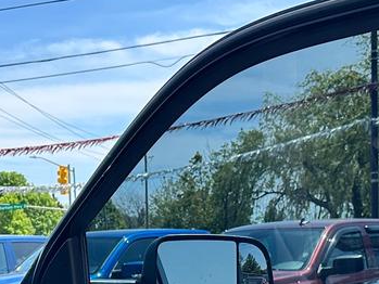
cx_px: 172
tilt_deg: -7.5
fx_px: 964
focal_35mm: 88
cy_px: 390
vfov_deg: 15.8
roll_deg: +0.6
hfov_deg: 22.2
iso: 80
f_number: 1.78
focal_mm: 6.86
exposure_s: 1/1845
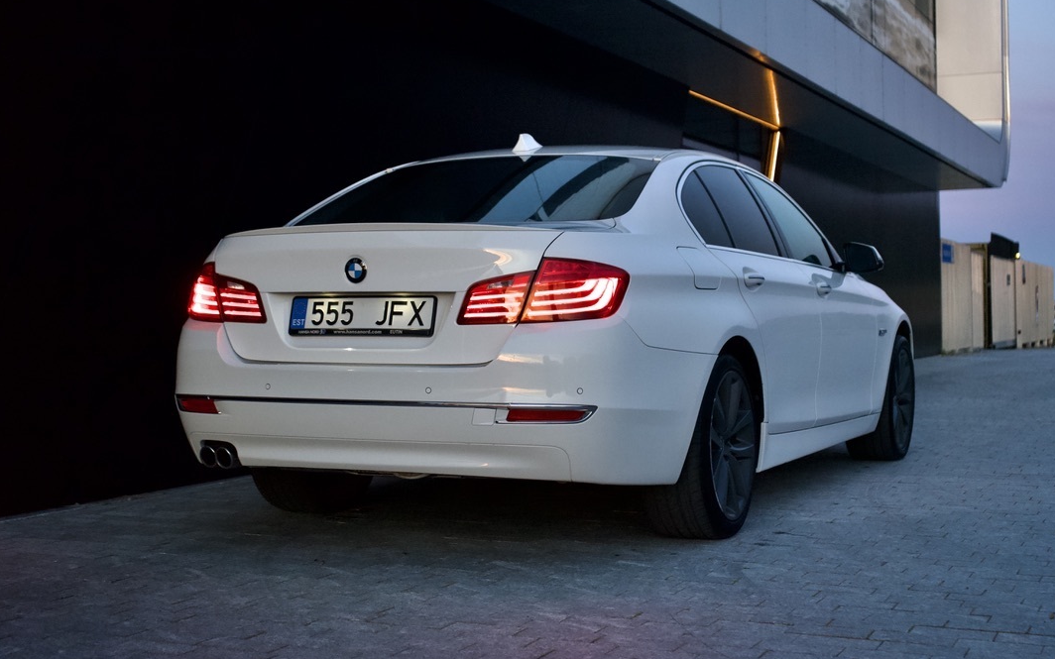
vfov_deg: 24.9
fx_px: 1495
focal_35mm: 52
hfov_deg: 38.9
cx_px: 535
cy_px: 330
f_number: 4.5
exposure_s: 1/160
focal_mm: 50
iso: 3200
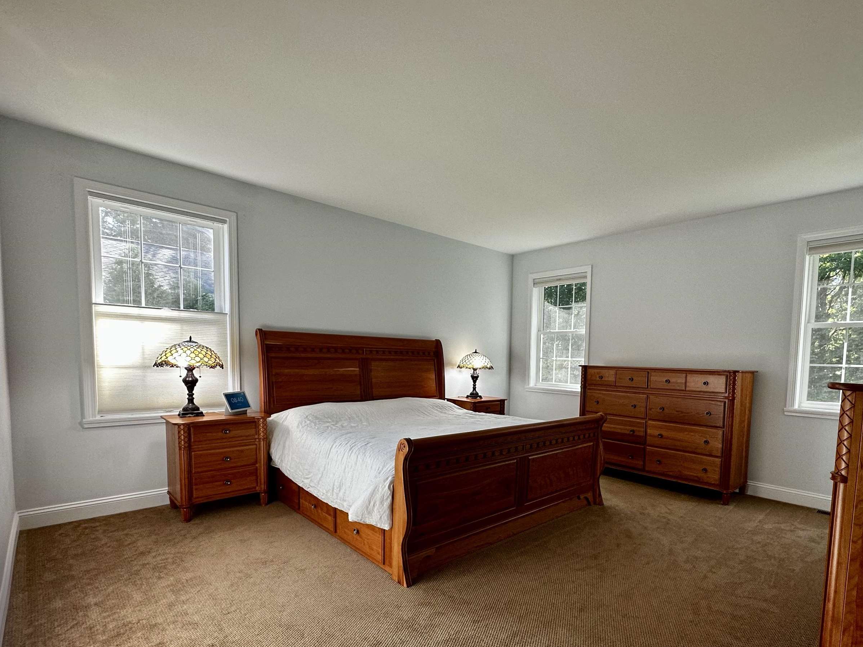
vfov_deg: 70.8
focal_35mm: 18
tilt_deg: -4.8
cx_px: 502
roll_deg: -1.6
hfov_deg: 87.0
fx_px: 449
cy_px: 391
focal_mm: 2.22
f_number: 2.2
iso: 125
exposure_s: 1/120
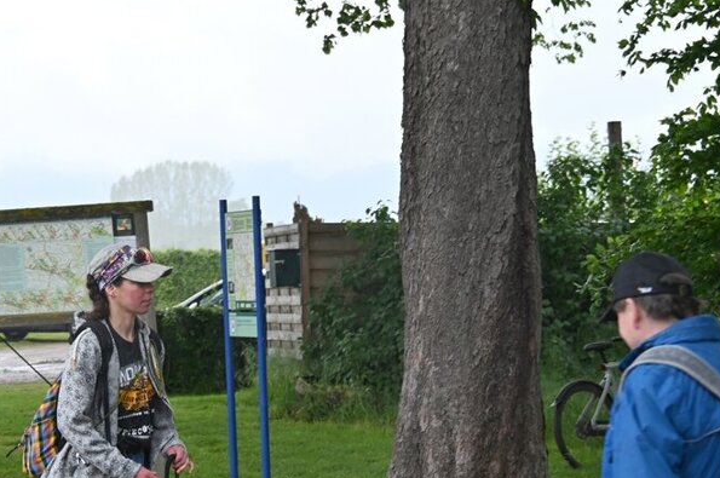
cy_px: 377
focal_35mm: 110
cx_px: 247
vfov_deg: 12.4
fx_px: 2197
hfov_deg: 18.6
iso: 140
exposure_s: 1/250
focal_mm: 66
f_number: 6
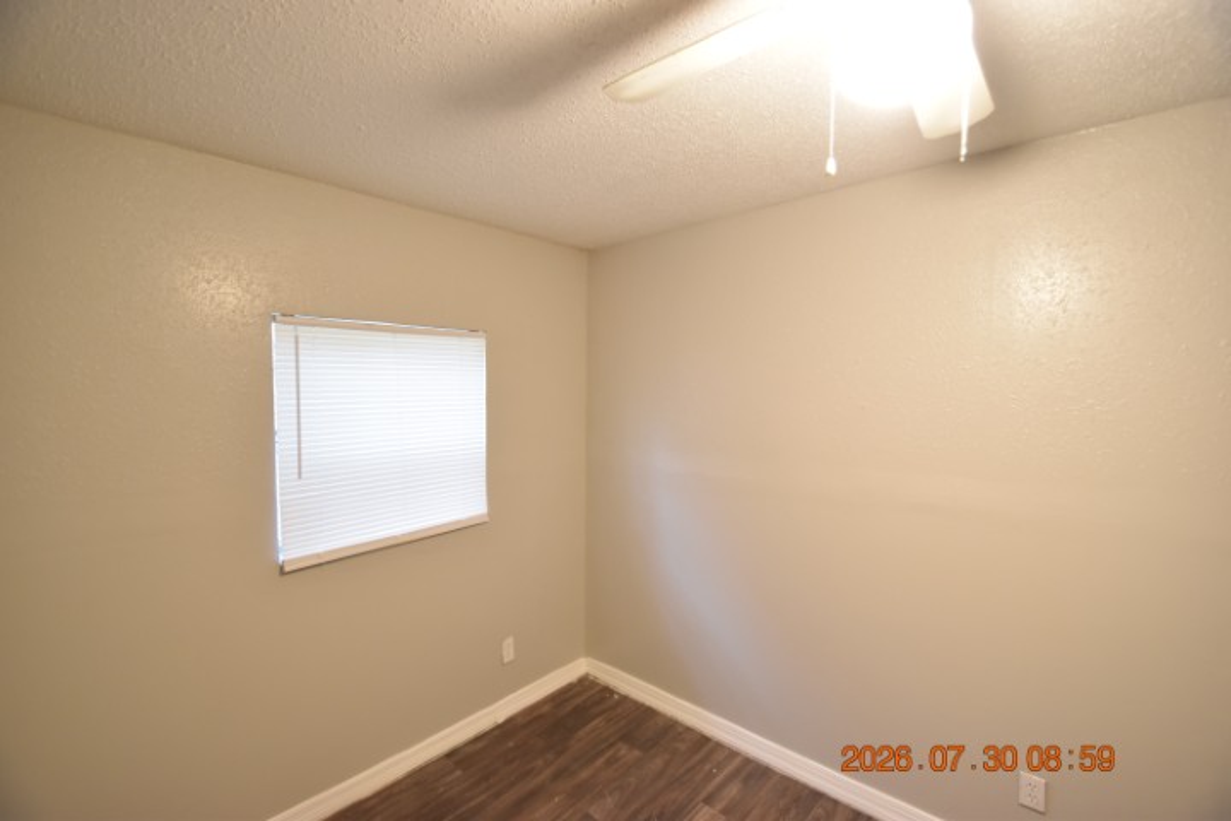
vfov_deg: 77.3
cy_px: 410
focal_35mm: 15
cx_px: 616
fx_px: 513
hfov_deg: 100.4
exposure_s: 1/15
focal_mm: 10
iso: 800
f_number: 3.5
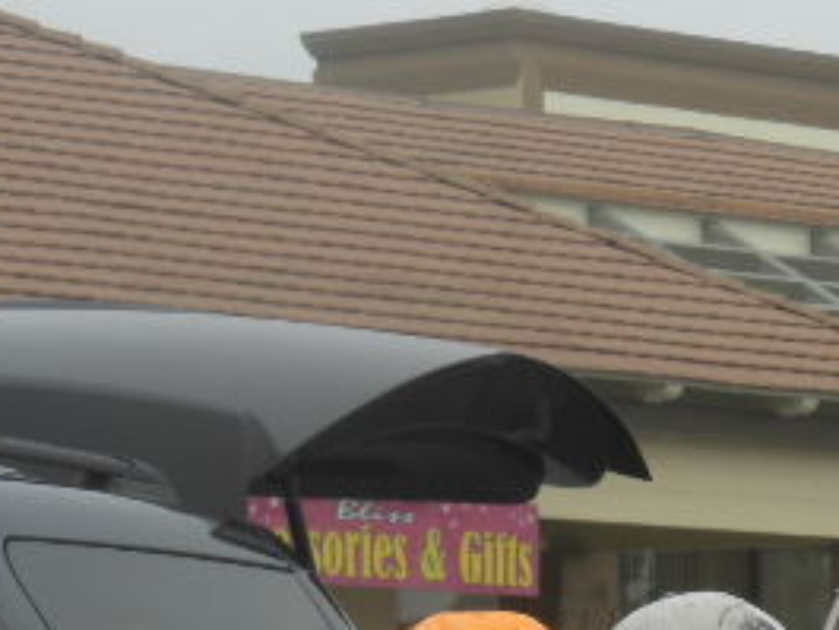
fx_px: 6062
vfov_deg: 5.9
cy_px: 875
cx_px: 1092
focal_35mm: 250
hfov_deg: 7.8
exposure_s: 1/65.3
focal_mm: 15
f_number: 5.1
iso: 64
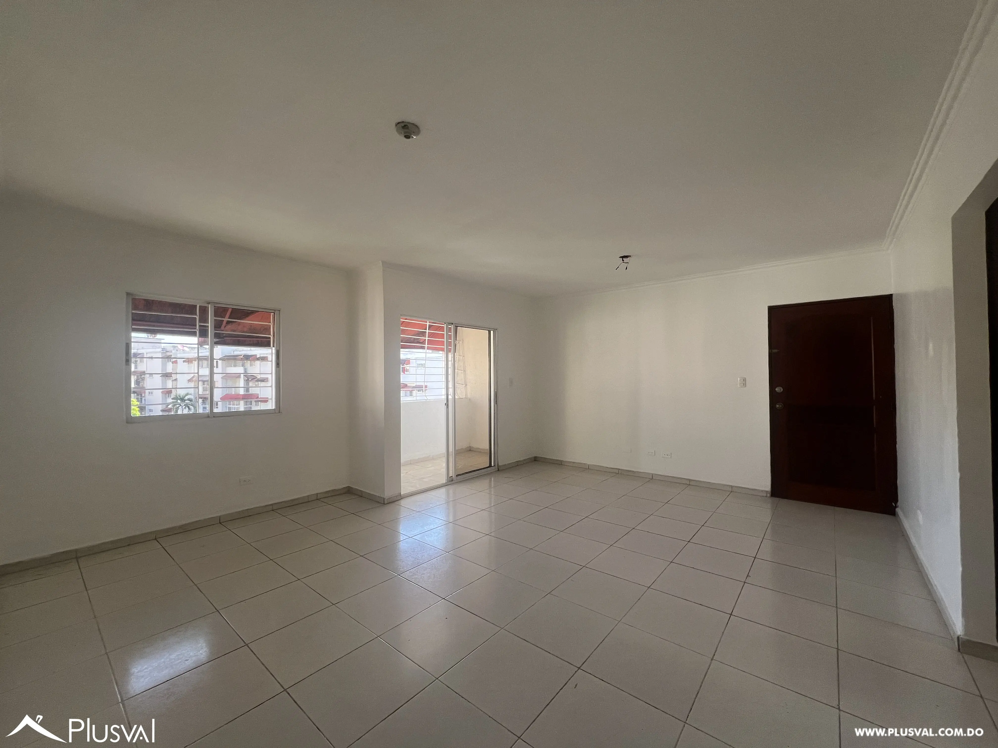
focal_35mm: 13
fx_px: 375
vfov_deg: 89.9
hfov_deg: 106.2
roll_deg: +0.6
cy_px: 374
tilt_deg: +0.8
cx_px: 499
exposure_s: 1/99
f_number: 1.8
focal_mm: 1.57
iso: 50
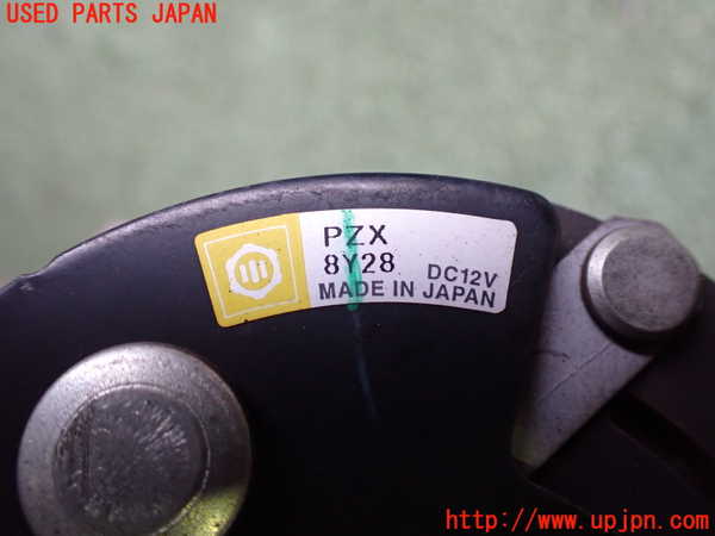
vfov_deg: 46.8
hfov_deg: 60.0
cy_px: 268
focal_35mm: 30
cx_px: 358
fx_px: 620
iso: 500
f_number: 2.3
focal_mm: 5.4
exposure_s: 1/125
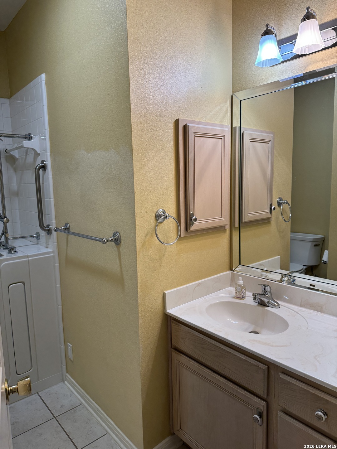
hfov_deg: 56.8
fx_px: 312
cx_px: 168
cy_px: 224
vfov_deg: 71.6
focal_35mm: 24
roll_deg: +1.6
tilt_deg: -7.3
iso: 125
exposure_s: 1/120
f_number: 1.78
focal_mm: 6.76
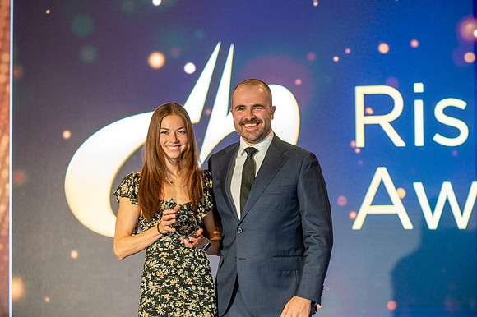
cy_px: 158
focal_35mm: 127
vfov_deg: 10.7
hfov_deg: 16.1
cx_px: 238
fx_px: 1687
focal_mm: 125
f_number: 2.8
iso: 3200
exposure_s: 1/200
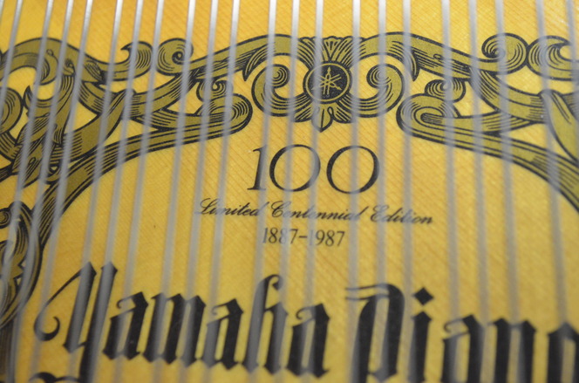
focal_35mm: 57
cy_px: 192
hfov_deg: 35.1
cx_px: 290
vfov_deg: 23.6
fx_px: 914
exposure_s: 1/30
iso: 3200
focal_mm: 38
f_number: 5
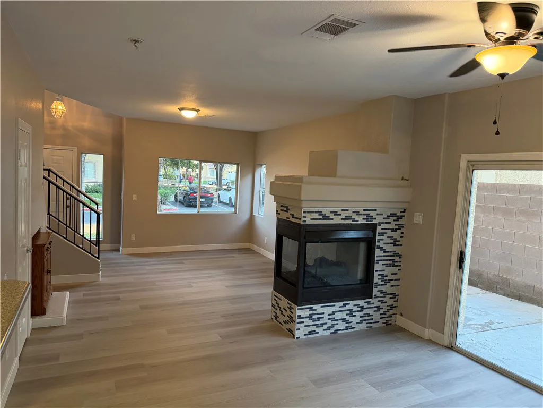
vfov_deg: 56.8
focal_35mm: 24
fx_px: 376
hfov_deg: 71.6
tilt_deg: -4.5
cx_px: 272
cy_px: 204
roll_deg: -2.9
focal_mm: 6.76
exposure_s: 1/120
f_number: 1.78
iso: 320
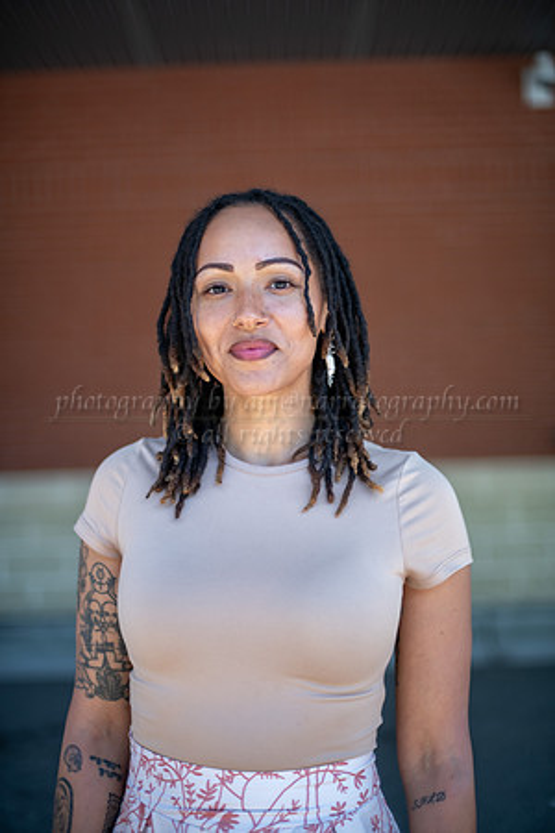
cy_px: 416
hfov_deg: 27.0
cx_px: 278
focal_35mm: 50
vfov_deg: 39.6
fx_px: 1156
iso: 200
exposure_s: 1/2000
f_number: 1.4
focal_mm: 50
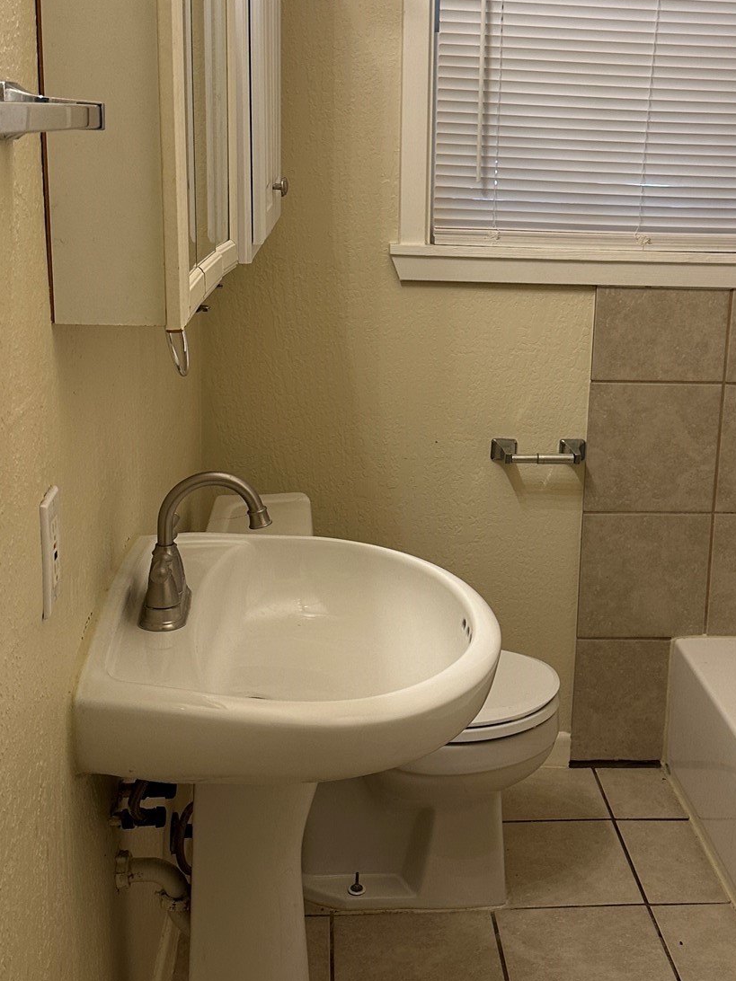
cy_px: 425
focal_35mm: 45
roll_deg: -2.3
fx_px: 1276
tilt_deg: -12.3
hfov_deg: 32.0
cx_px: 474
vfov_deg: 42.0
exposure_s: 1/60
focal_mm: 6.86
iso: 125
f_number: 1.78
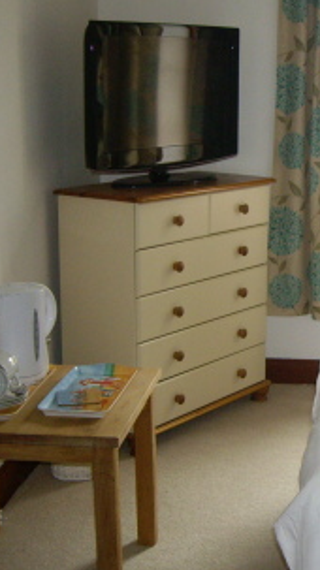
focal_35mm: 70
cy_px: 286
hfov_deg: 16.7
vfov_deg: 30.2
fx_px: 1058
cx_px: 354
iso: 200
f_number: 2.7
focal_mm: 6.2
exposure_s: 1/40
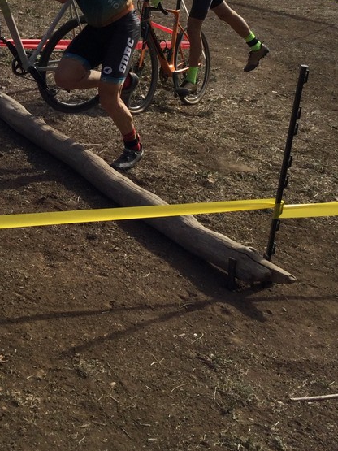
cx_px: 11
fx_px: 873
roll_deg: +2.9
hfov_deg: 21.3
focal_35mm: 67
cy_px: 93
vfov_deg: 28.4
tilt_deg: -15.7
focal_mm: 3.3
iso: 25
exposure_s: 1/1381
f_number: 2.4
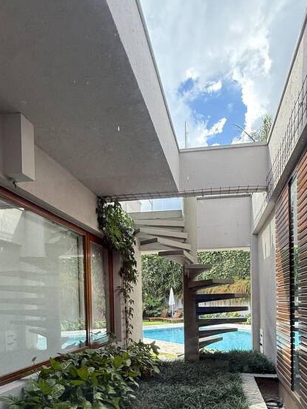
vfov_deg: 61.3
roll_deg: +0.5
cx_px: 170
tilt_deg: +0.1
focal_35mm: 27
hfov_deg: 51.3
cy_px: 311
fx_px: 319
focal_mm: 2.22
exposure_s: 1/219
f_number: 2.2
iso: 64
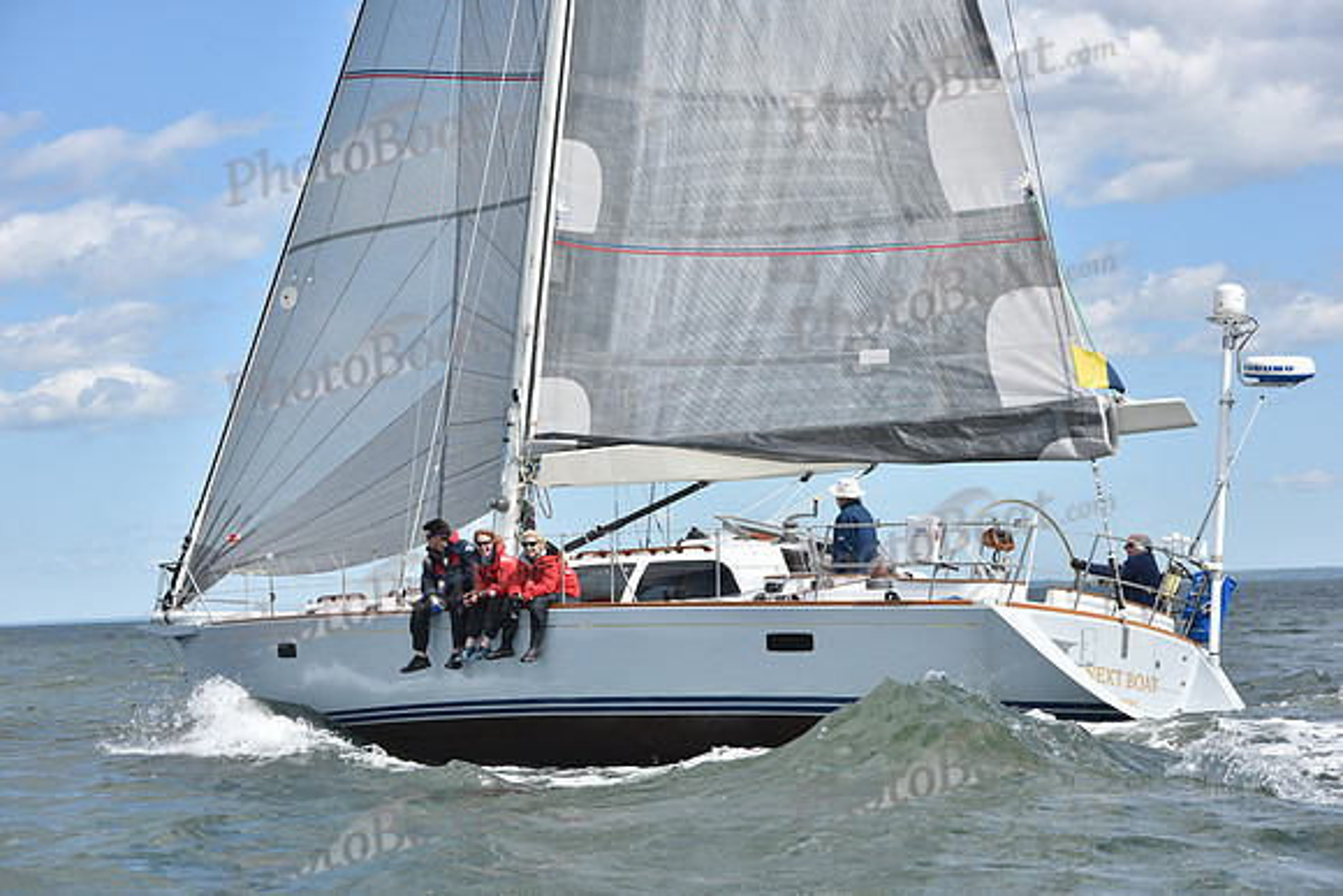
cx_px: 672
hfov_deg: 21.5
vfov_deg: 14.4
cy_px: 448
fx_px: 3545
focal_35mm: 95
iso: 320
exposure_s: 1/1600
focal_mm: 95
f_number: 6.3
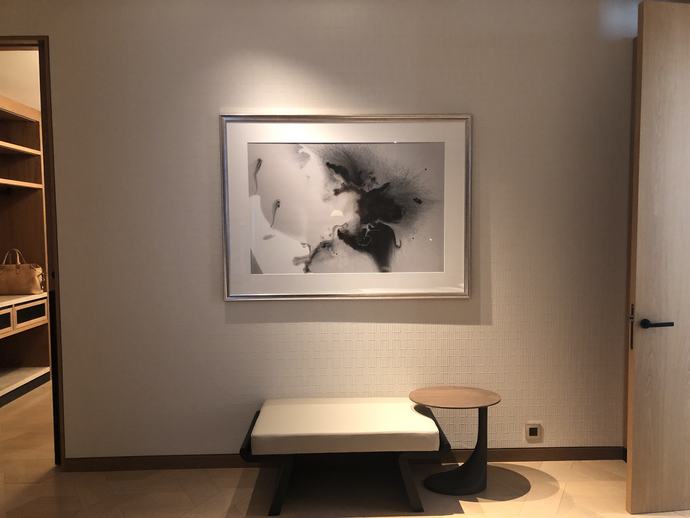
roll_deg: -0.1
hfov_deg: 63.4
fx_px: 558
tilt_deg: -5.0
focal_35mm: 28
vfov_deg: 49.7
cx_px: 345
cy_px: 259
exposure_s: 1/13
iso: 100
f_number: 1.8
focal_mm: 3.99
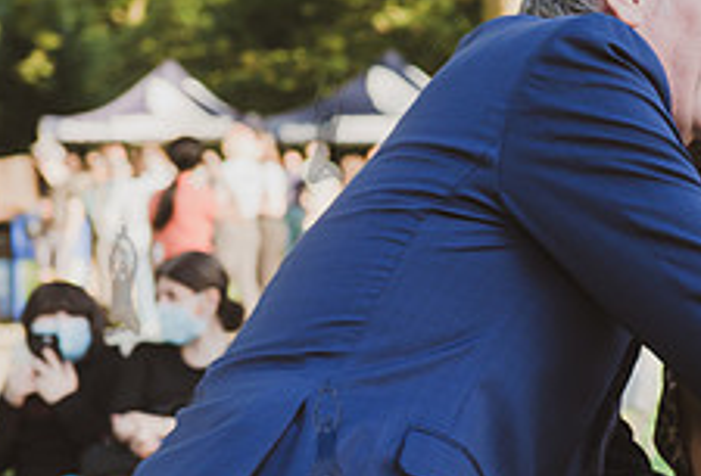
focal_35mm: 189
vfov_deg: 7.4
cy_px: 335
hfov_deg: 10.7
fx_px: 3703
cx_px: 653
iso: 100
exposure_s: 1/125
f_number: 4.5
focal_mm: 60
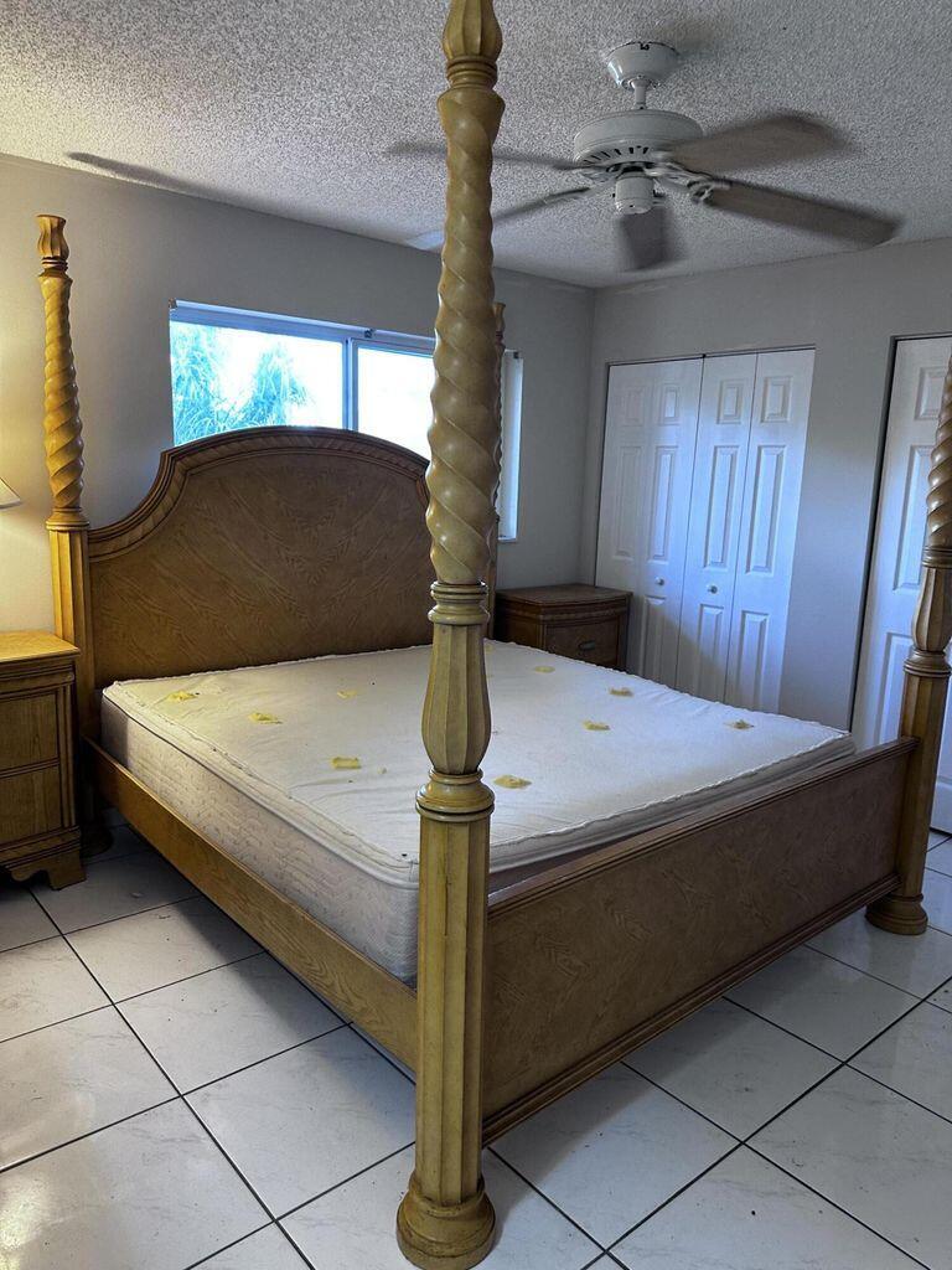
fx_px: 880
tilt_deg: -10.0
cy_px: 635
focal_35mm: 24
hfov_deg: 56.8
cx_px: 476
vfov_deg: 71.6
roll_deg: -2.7
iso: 200
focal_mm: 6.86
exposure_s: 1/60
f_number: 1.78
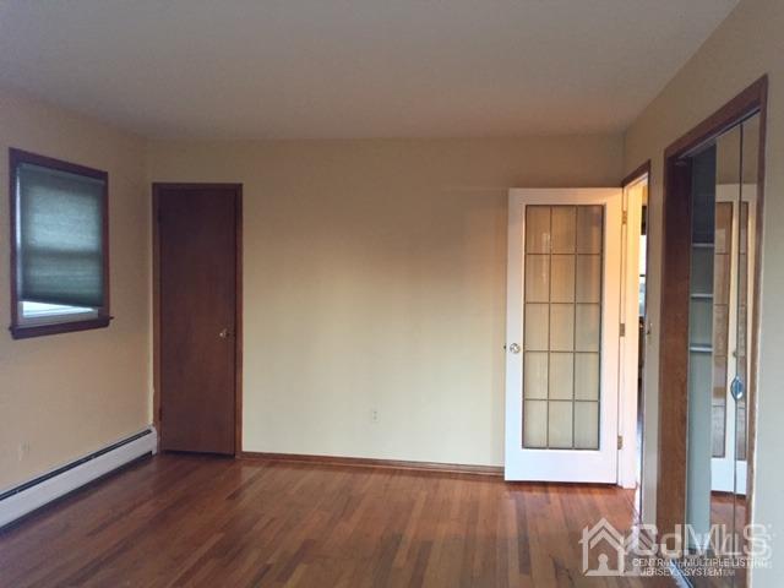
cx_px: 392
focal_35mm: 29
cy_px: 294
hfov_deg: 61.7
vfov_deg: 48.2
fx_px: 657
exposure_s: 1/24
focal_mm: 4.15
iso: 250
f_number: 2.2
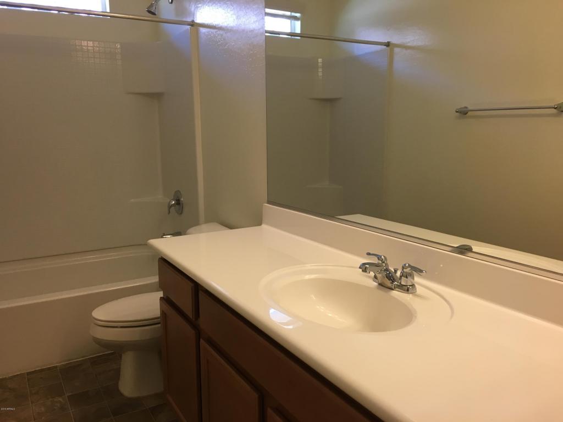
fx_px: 472
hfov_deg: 61.7
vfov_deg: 48.2
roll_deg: +0.2
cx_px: 282
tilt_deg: -8.1
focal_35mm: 29
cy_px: 211
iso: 50
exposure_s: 1/30
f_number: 2.2
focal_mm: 4.15
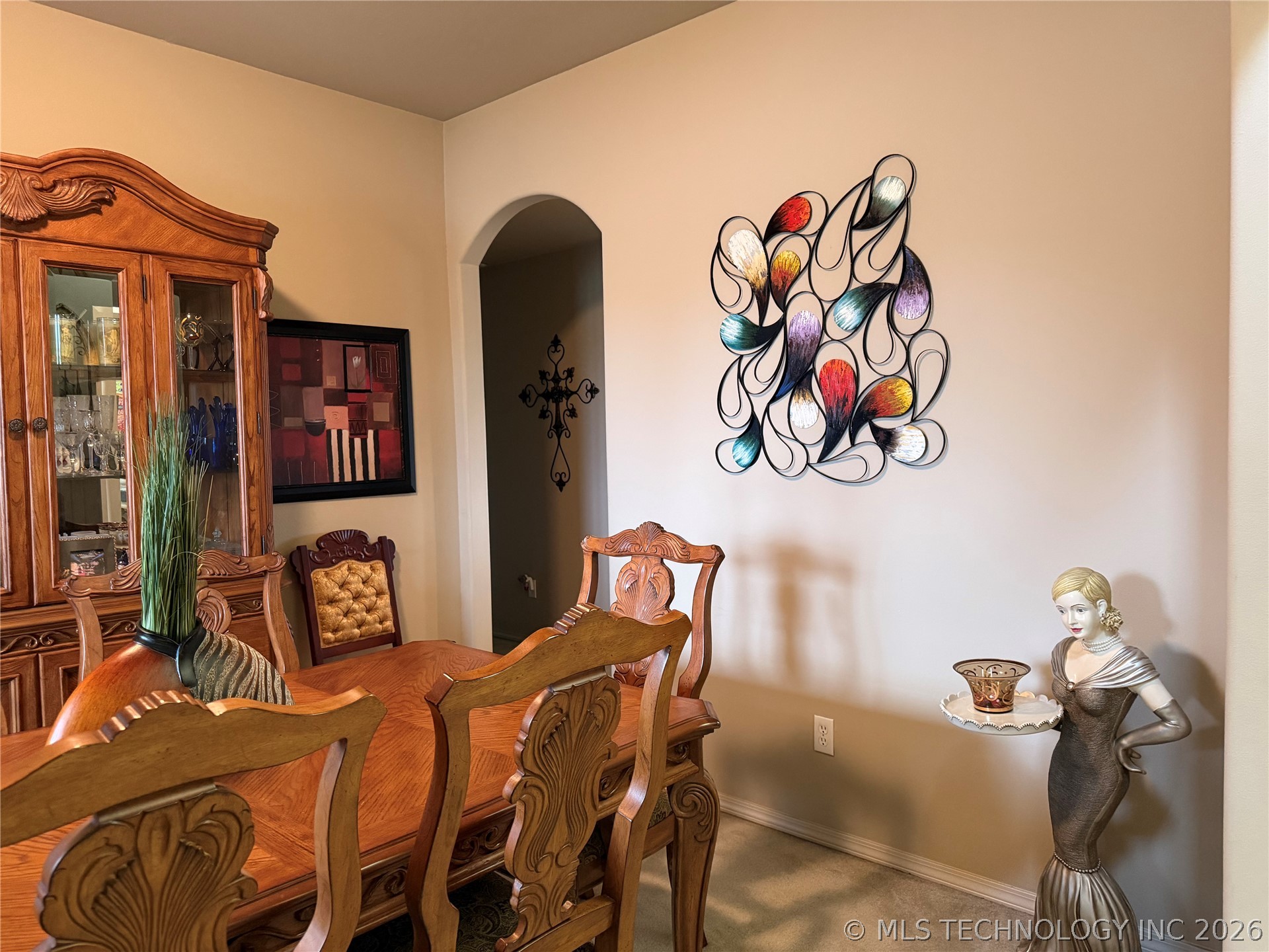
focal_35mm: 24
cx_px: 634
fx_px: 880
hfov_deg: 71.6
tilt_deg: -4.0
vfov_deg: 56.8
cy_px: 476
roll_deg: +2.0
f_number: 1.78
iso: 640
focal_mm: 6.76
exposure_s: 1/60
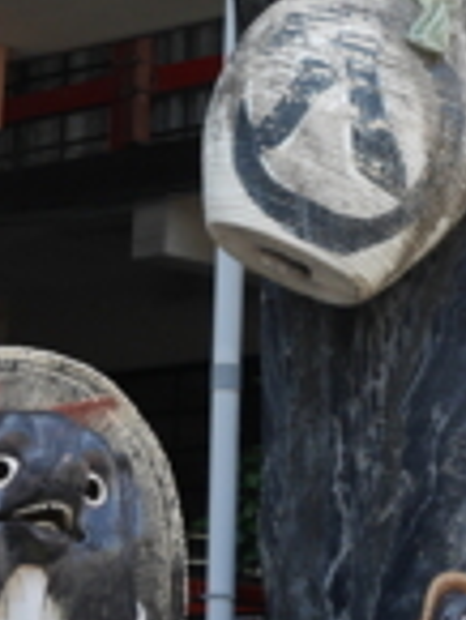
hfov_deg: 9.0
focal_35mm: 165
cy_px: 205
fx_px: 2957
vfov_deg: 12.0
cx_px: 353
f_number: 3.2
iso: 200
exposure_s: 1/400
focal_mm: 20
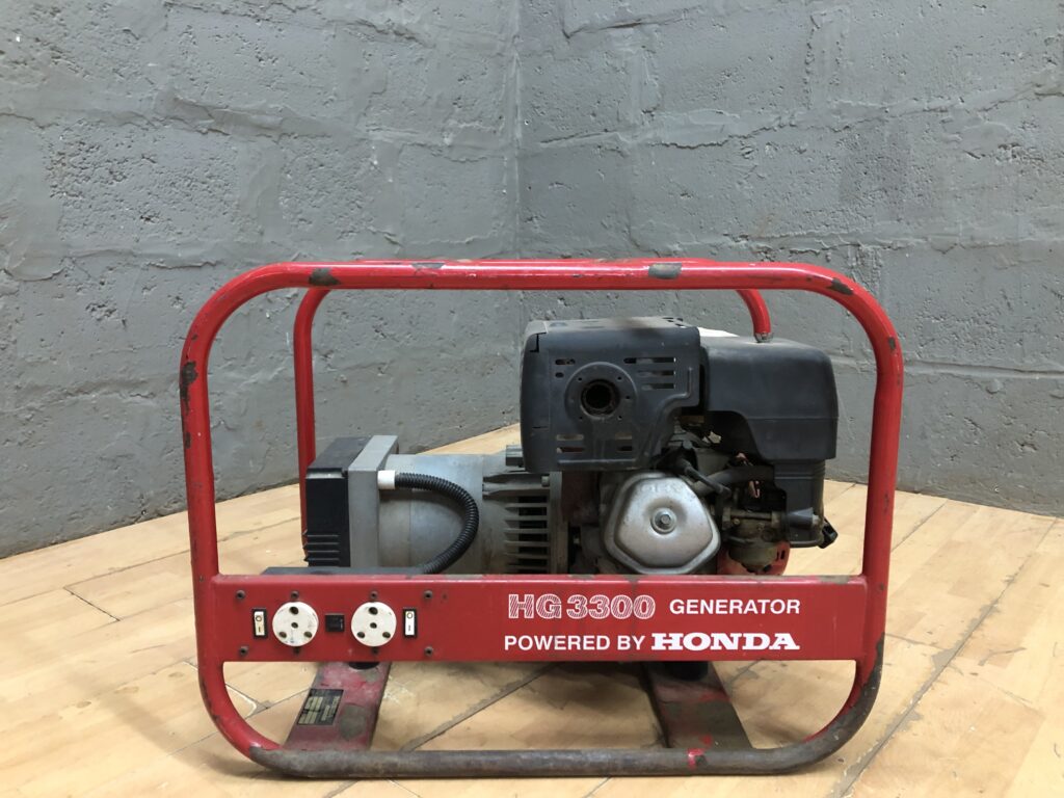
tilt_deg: -8.9
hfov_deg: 63.4
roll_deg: +0.1
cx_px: 532
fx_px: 861
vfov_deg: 49.7
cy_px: 399
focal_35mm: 28
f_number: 1.8
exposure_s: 1/10
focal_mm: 3.99
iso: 100
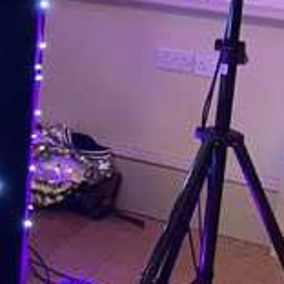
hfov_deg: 14.5
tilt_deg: -14.2
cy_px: 58
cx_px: -222
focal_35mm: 106
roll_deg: -0.3
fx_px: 984
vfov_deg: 16.3
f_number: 1.8
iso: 500
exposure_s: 1/23
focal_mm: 4.25
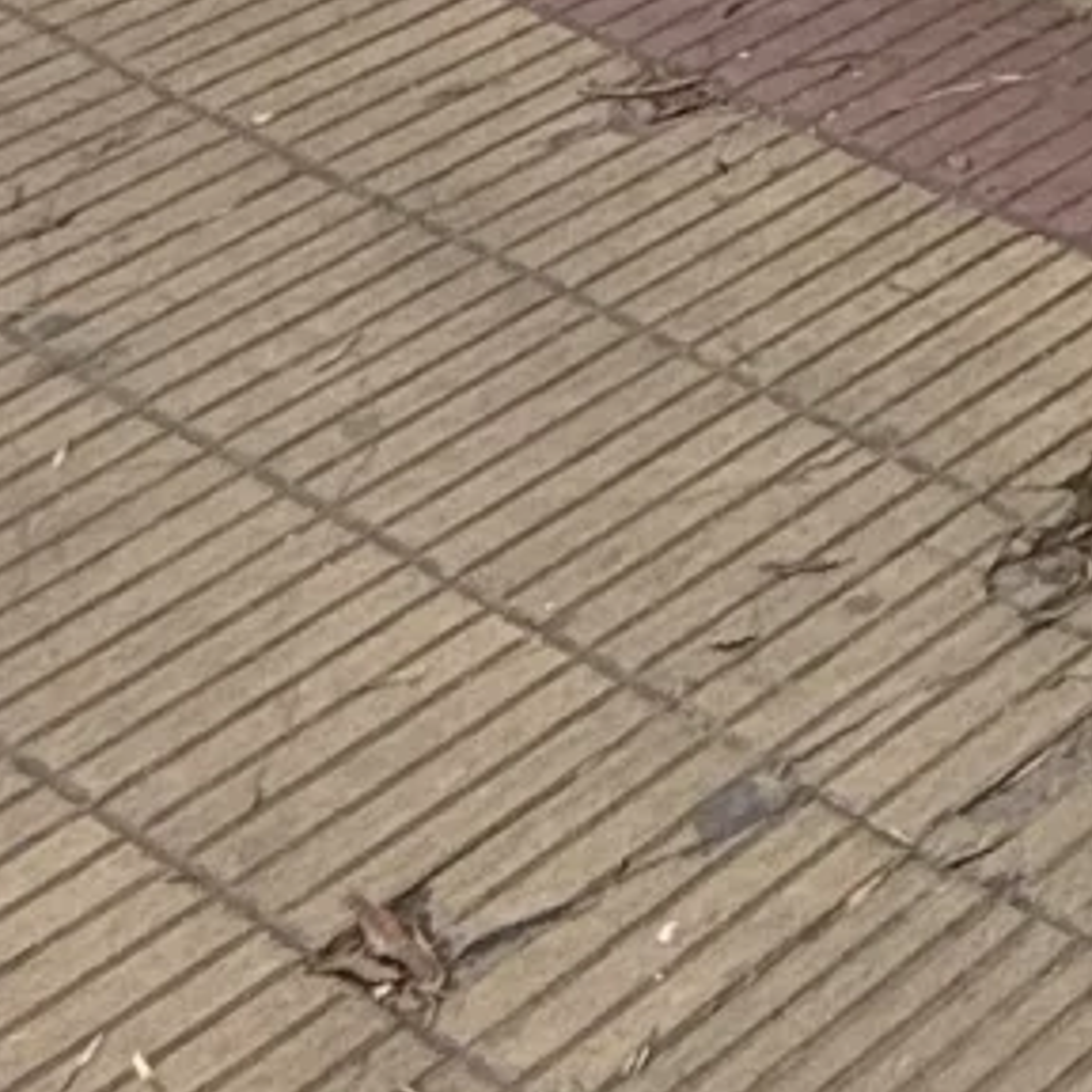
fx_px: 3926
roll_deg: -1.7
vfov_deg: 12.4
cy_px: -1558
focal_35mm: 110
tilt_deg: -5.4
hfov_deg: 12.4
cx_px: 2654
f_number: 2.2
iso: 50
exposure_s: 1/596
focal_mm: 2.22
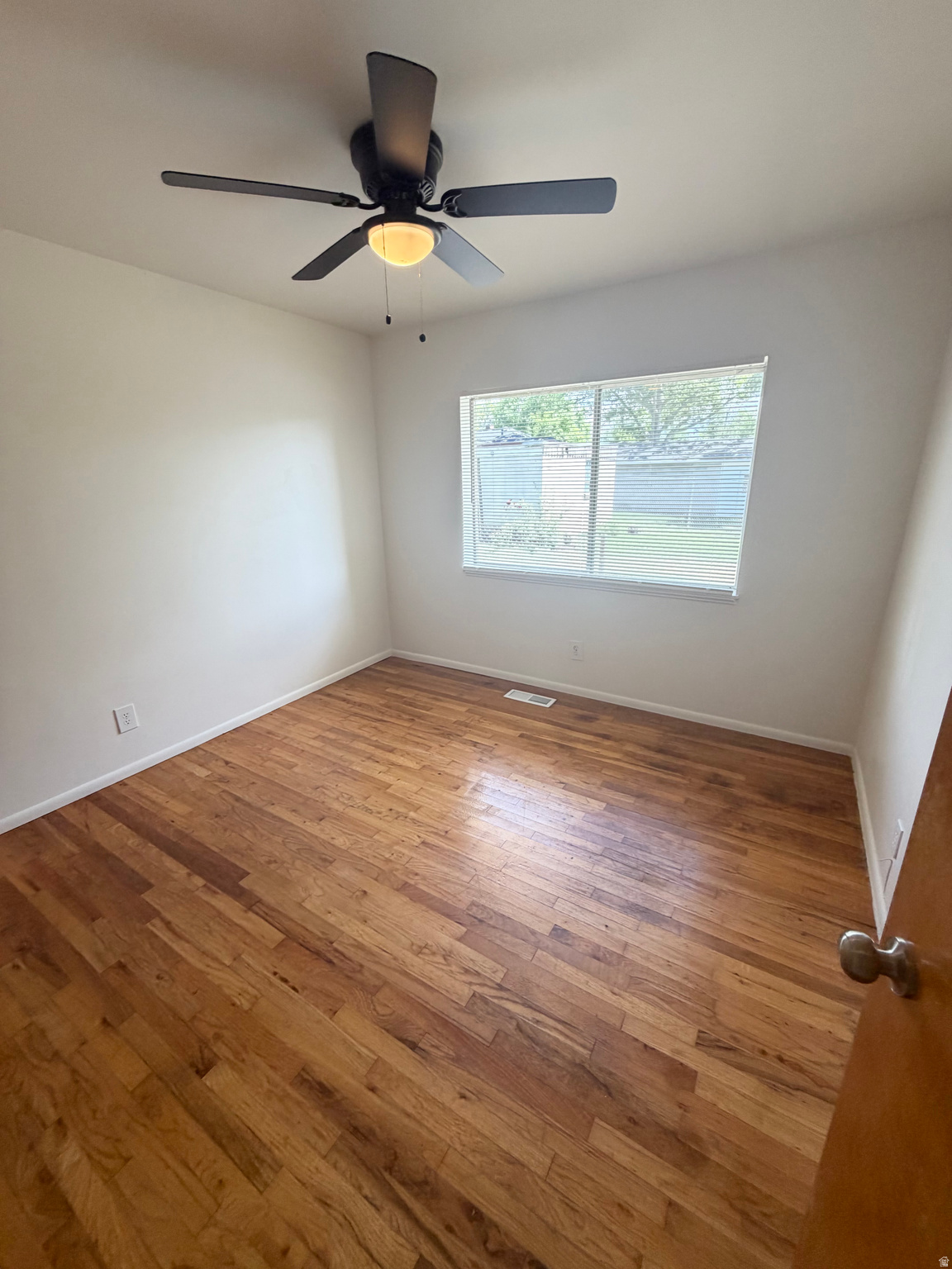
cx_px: 476
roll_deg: -0.9
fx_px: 513
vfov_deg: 102.1
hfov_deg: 85.7
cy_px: 634
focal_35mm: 14
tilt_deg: -16.9
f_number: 2.2
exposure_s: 1/121
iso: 125
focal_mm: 2.22
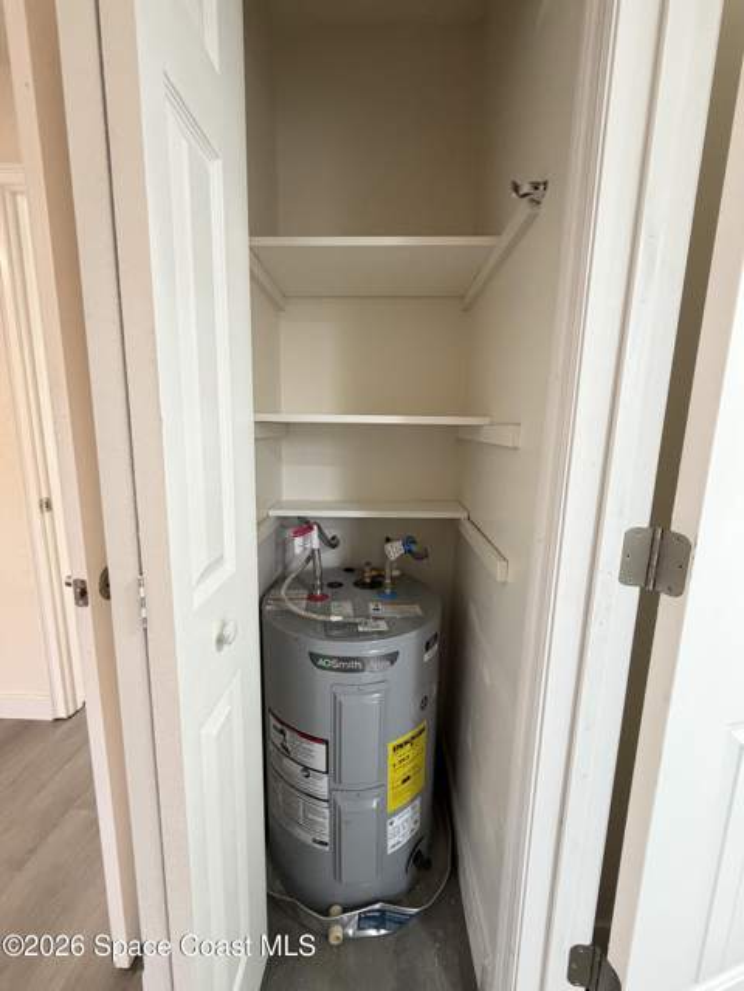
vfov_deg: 102.1
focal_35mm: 14
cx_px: 372
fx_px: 401
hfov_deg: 85.7
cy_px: 496
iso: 250
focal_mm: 2.22
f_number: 2.2
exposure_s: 1/60
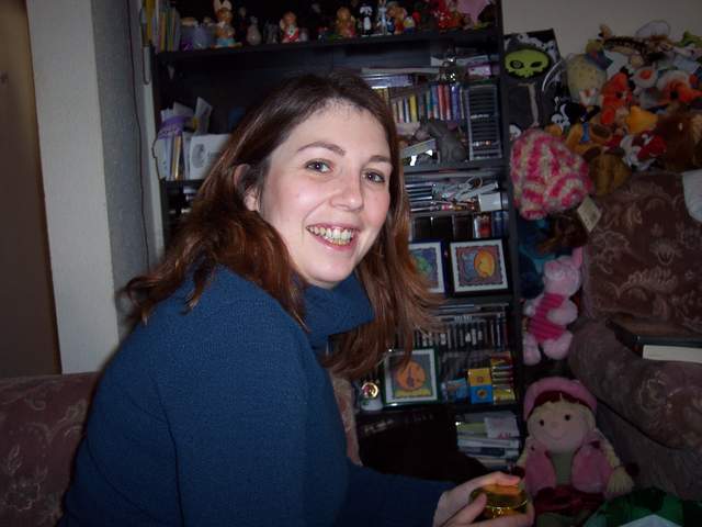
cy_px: 264
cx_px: 351
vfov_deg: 37.7
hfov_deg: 49.0
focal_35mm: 38
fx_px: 771
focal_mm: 8
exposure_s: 1/30
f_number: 2.8
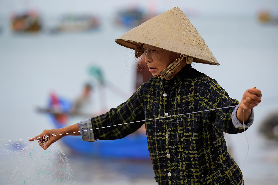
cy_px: 92
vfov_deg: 6.9
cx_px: 139
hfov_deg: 10.3
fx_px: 1544
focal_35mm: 200
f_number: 4.5
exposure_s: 1/1000
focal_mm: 200
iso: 500
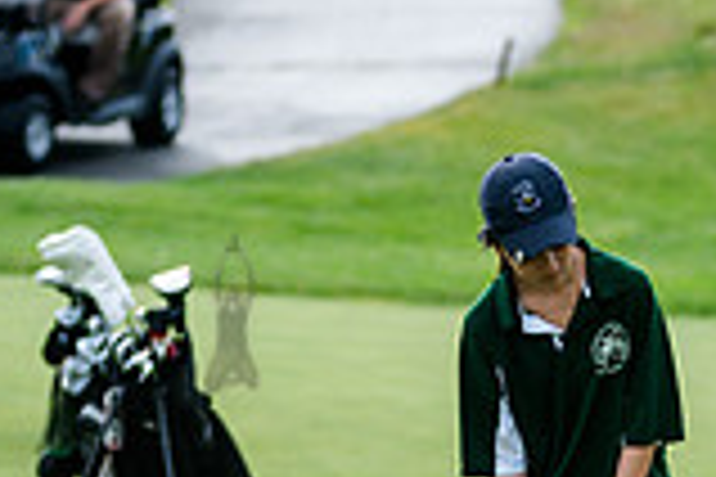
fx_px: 9765
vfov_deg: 2.8
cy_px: 529
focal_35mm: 491
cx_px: 811
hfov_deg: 4.2
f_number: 3.5
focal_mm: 135
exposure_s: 1/640
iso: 125
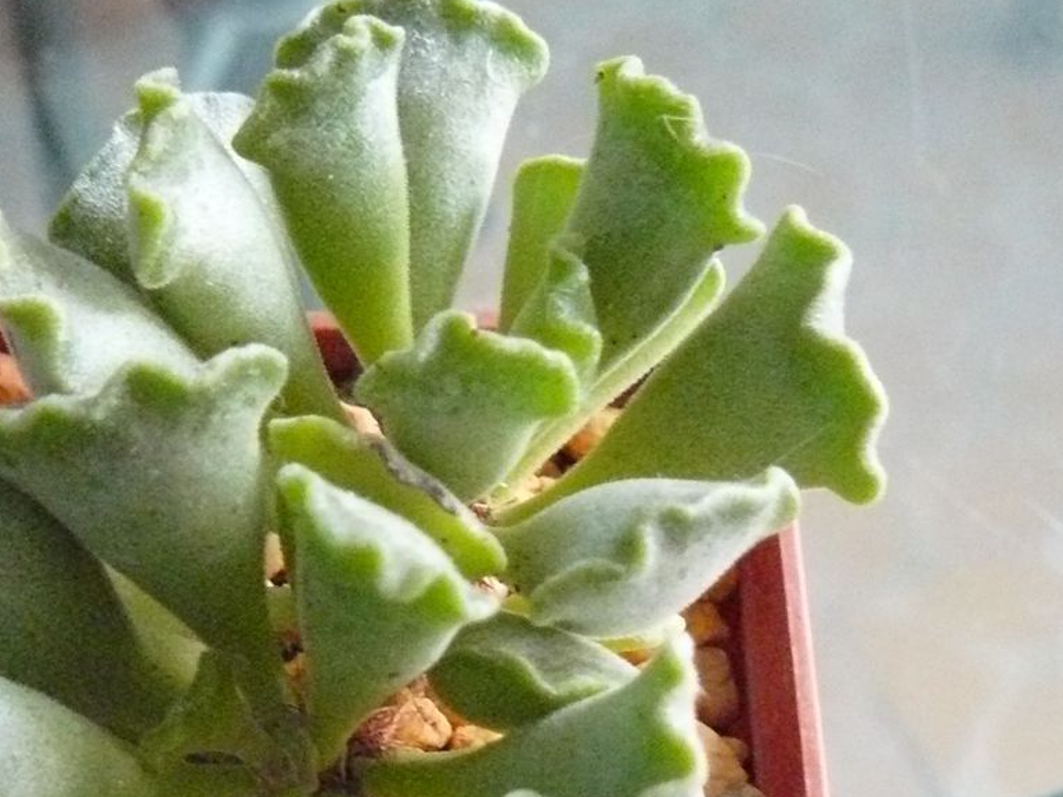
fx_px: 2303
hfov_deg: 25.8
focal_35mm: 75
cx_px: 322
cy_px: 549
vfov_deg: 19.6
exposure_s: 1/13
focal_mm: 6
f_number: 2.8
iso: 800
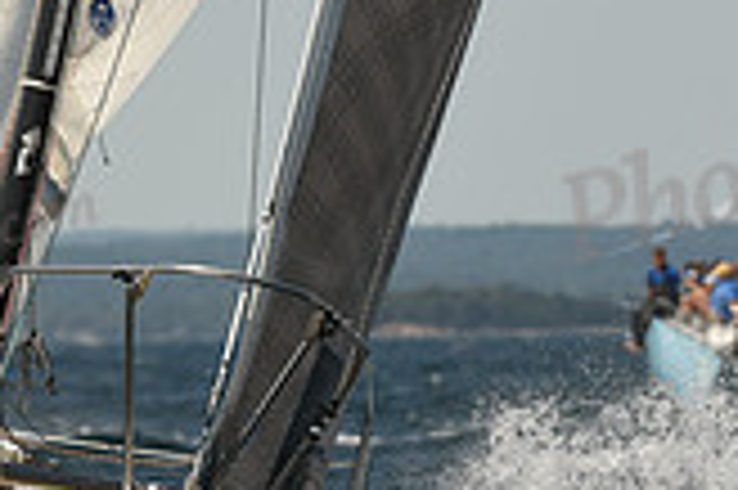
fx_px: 20315
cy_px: 443
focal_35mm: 992
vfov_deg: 1.4
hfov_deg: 2.1
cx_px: 333
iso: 250
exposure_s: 1/1000
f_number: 7.1
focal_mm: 280
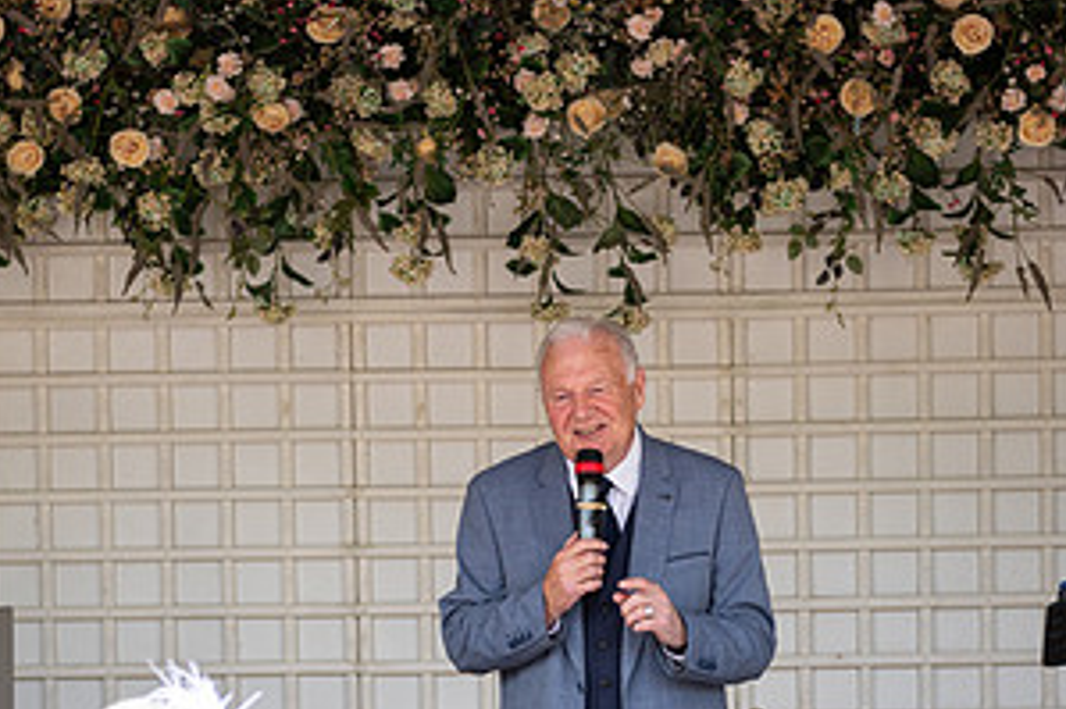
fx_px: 4025
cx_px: 595
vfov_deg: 10.0
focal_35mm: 136
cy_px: 636
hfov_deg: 15.1
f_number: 3.5
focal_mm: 70
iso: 100
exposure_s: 1/160
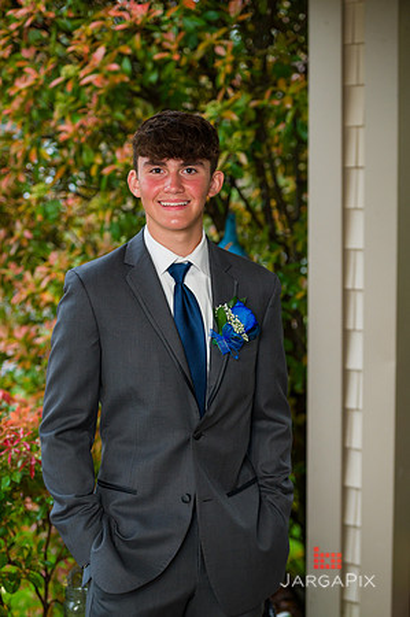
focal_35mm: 70
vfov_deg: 28.9
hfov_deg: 19.4
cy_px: 308
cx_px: 205
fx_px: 1199
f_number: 4
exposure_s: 1/200
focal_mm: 70
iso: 1600
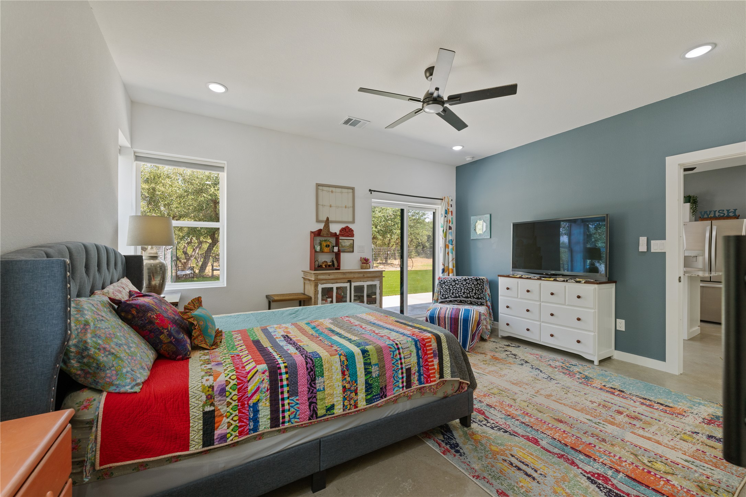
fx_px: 300
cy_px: 248
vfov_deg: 79.2
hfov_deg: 102.3
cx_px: 373
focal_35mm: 14
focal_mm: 14.5
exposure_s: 1/20
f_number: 8
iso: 400
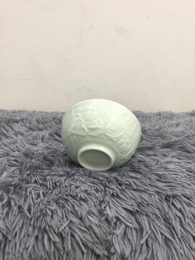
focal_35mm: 31
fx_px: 233
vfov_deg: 58.4
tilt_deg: -18.2
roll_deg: -1.2
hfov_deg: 45.4
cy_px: 130
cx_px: 98
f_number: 2.4
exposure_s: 1/33
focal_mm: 3.3
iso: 125
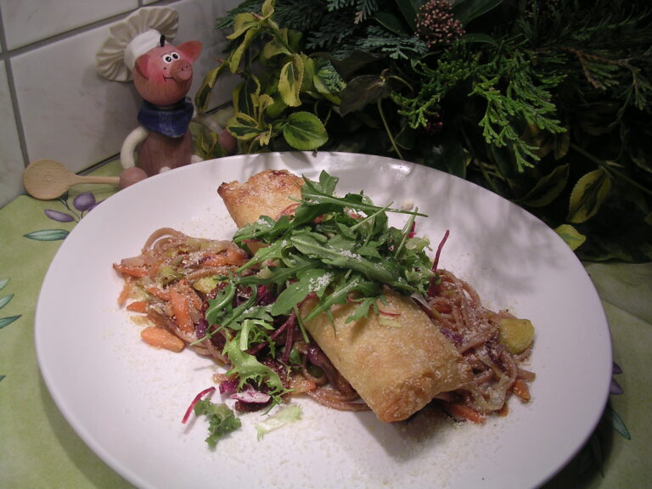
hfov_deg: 49.0
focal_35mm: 38
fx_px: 716
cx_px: 326
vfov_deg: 37.7
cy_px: 244
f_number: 2.8
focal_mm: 5.8
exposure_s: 1/47.4
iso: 100
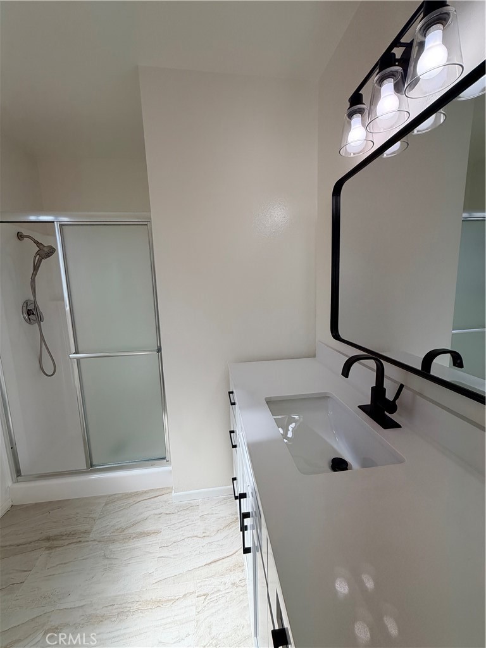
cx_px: 243
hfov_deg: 85.7
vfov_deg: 102.1
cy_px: 324
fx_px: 262
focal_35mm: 14
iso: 50
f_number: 2.2
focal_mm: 2.22
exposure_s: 1/386
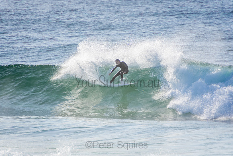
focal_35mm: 600
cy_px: 78
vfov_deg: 2.3
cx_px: 116
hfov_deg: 3.4
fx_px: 3884
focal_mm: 400
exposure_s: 1/2000
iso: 200
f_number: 5.6
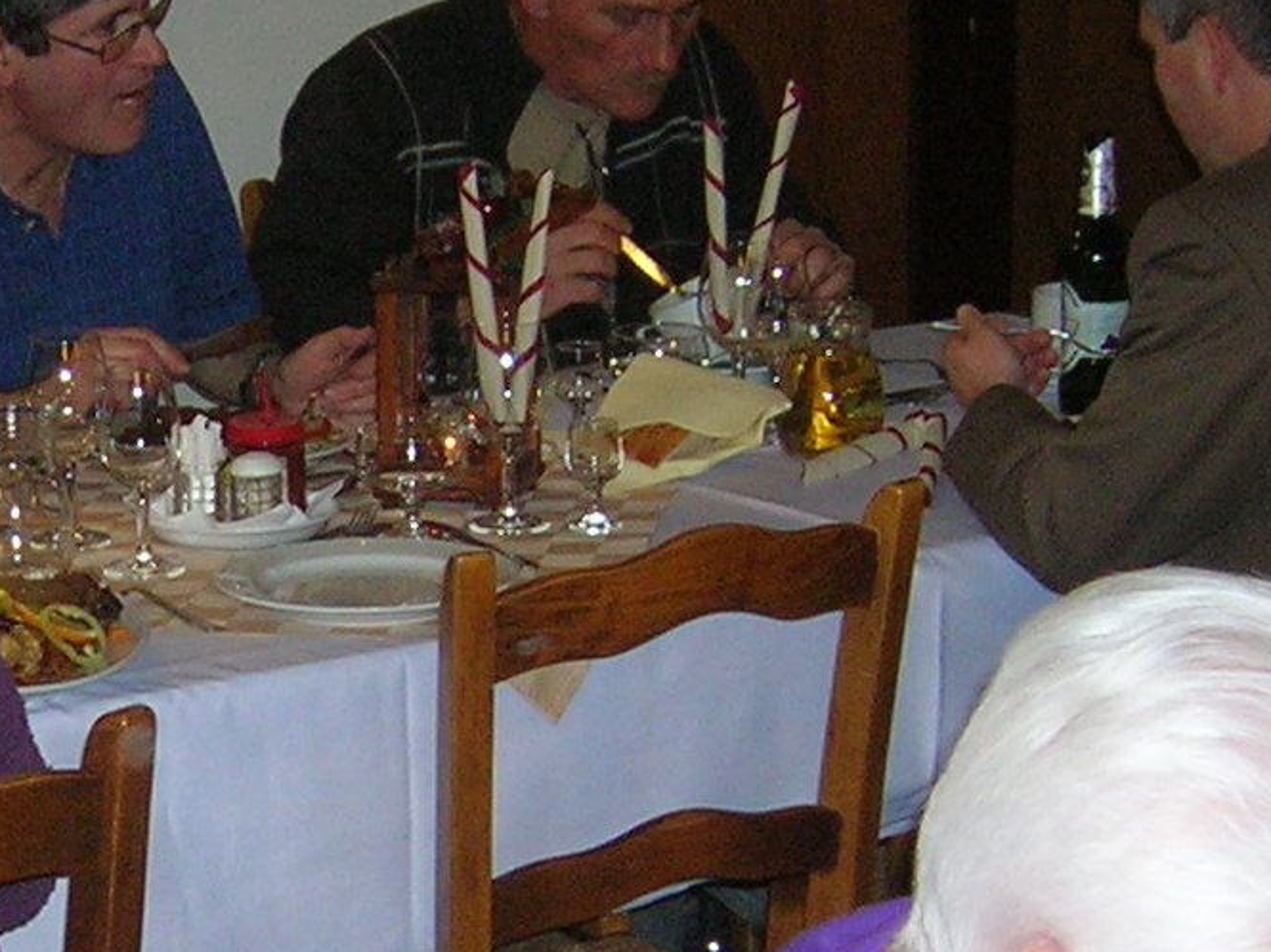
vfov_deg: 12.6
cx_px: 8
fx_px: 4294
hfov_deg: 16.5
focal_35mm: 117
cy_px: 684
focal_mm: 5.7
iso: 116
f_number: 2.9
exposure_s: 1/60.1
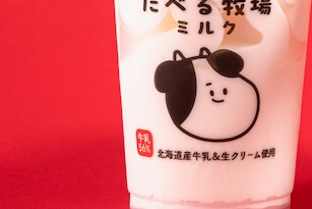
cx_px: 365
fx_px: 1864
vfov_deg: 6.4
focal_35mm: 215
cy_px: 23
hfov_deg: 9.5
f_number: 10
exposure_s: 1/125
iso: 2500
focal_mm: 66
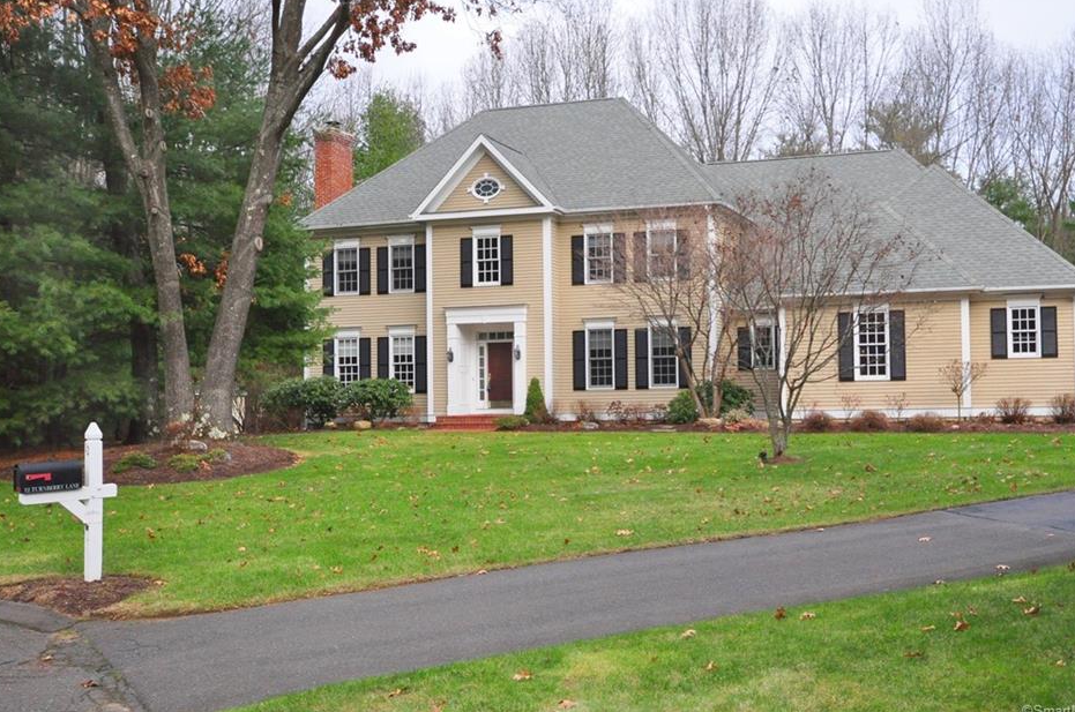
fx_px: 984
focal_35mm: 33
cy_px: 329
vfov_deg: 39.8
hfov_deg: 57.2
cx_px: 583
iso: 1250
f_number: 8
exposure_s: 1/640
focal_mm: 20
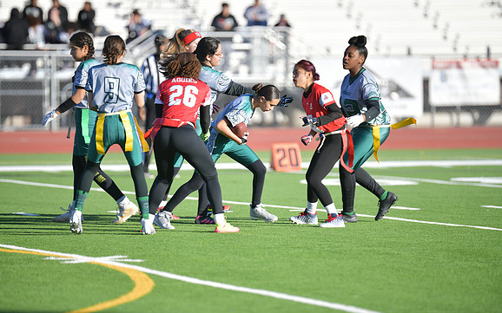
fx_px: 4199
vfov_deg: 4.3
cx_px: 251
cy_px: 150
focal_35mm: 307
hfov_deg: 6.8
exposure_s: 1/800
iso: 64
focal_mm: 300
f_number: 2.8
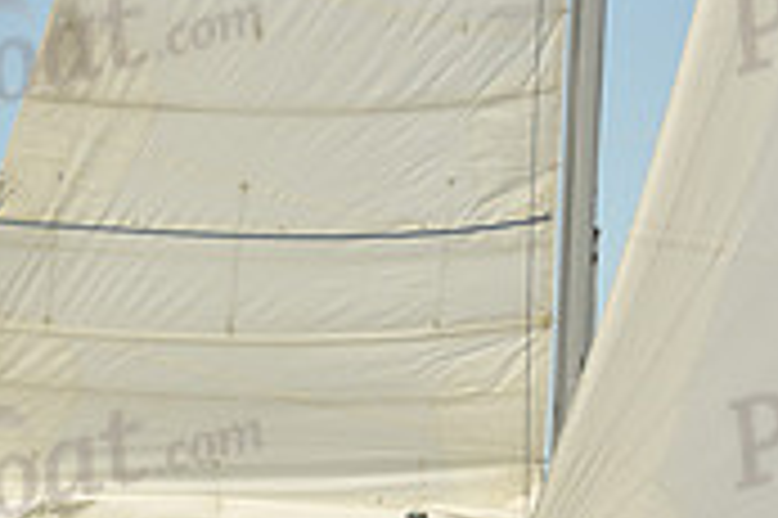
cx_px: 499
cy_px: 669
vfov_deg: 5.8
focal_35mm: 235
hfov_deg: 8.8
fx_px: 5074
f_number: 9
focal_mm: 70
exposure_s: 1/800
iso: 250
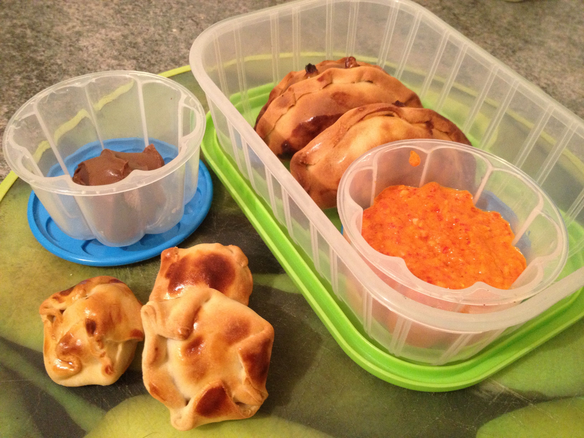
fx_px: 590
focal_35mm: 35
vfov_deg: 40.7
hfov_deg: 52.6
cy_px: 219
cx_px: 292
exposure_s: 1/20
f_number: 2.4
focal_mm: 4.28
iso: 320
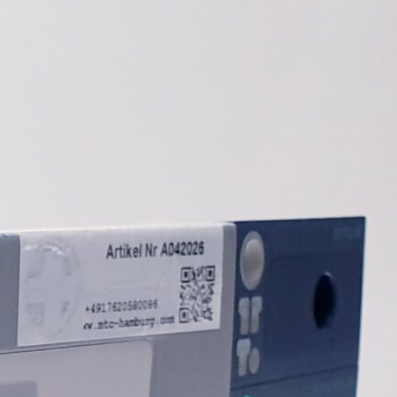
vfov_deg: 12.2
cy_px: 646
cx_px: -515
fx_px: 1752
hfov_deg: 11.1
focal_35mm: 135
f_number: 2.4
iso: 100
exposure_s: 1/50
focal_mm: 4.3
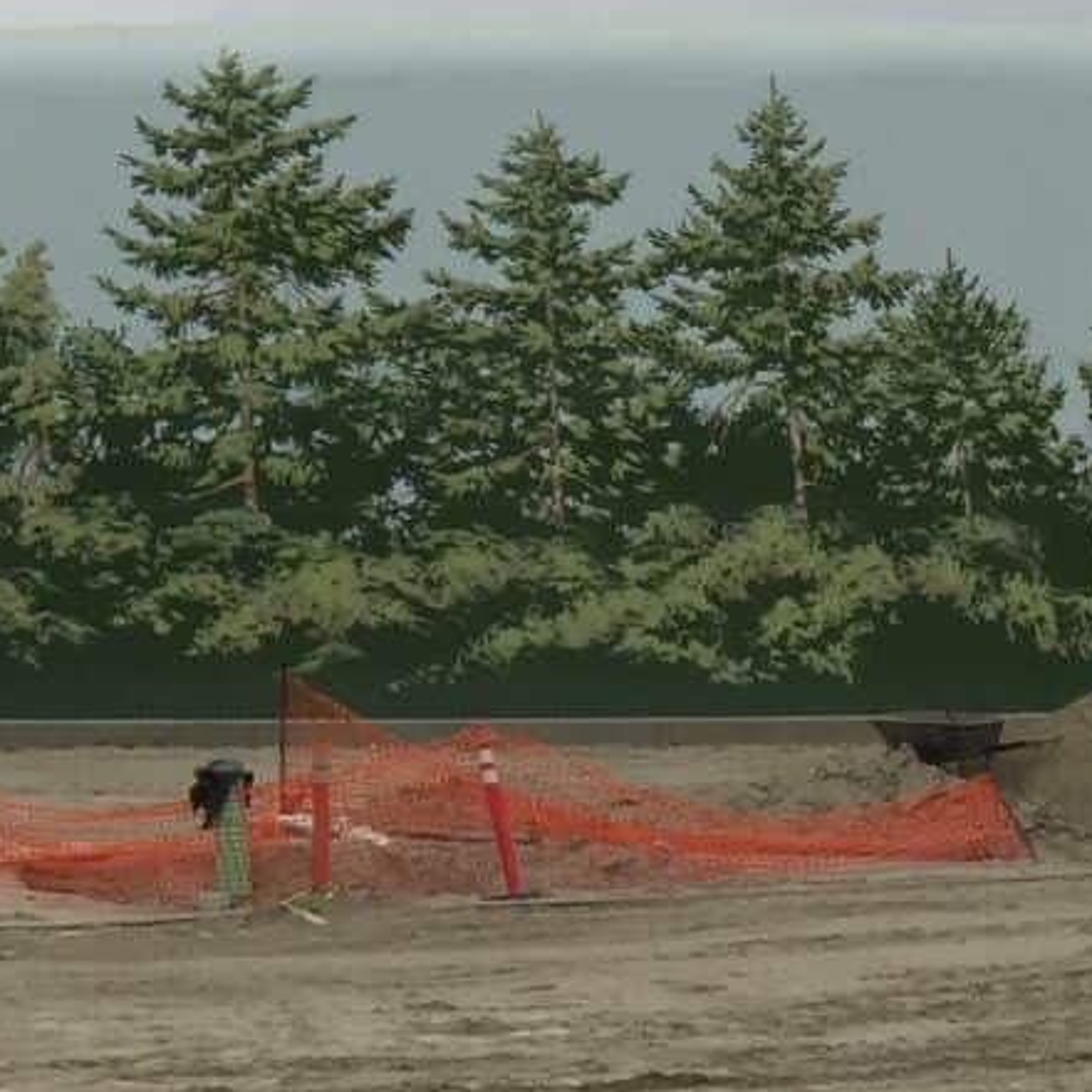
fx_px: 4247
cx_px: -579
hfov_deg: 13.7
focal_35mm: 119
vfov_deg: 14.4
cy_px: -30
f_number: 2.2
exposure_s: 1/1721
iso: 32
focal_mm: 4.15
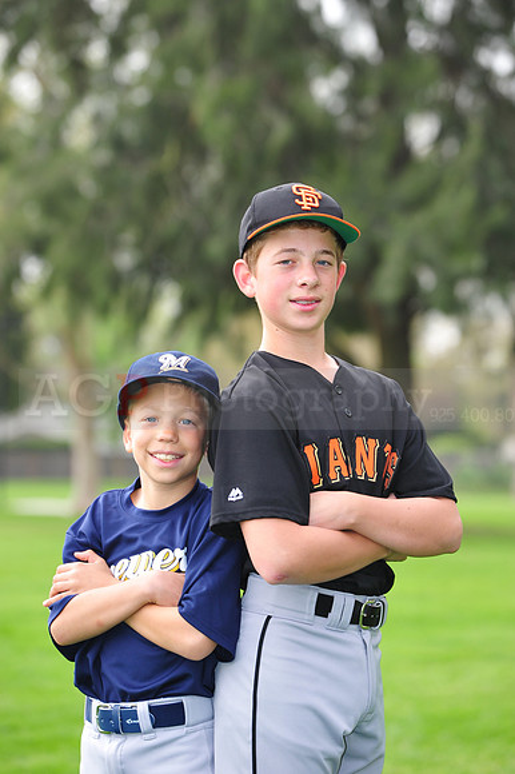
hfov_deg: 9.5
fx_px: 3115
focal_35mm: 145
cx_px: 258
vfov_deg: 14.2
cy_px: 387
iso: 320
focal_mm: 145
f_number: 5.6
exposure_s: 1/250
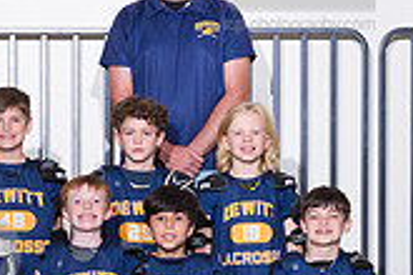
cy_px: 289
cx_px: -59
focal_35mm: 289
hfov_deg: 7.1
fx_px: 3315
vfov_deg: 4.7
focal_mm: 62
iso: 640
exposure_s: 1/250
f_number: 7.1
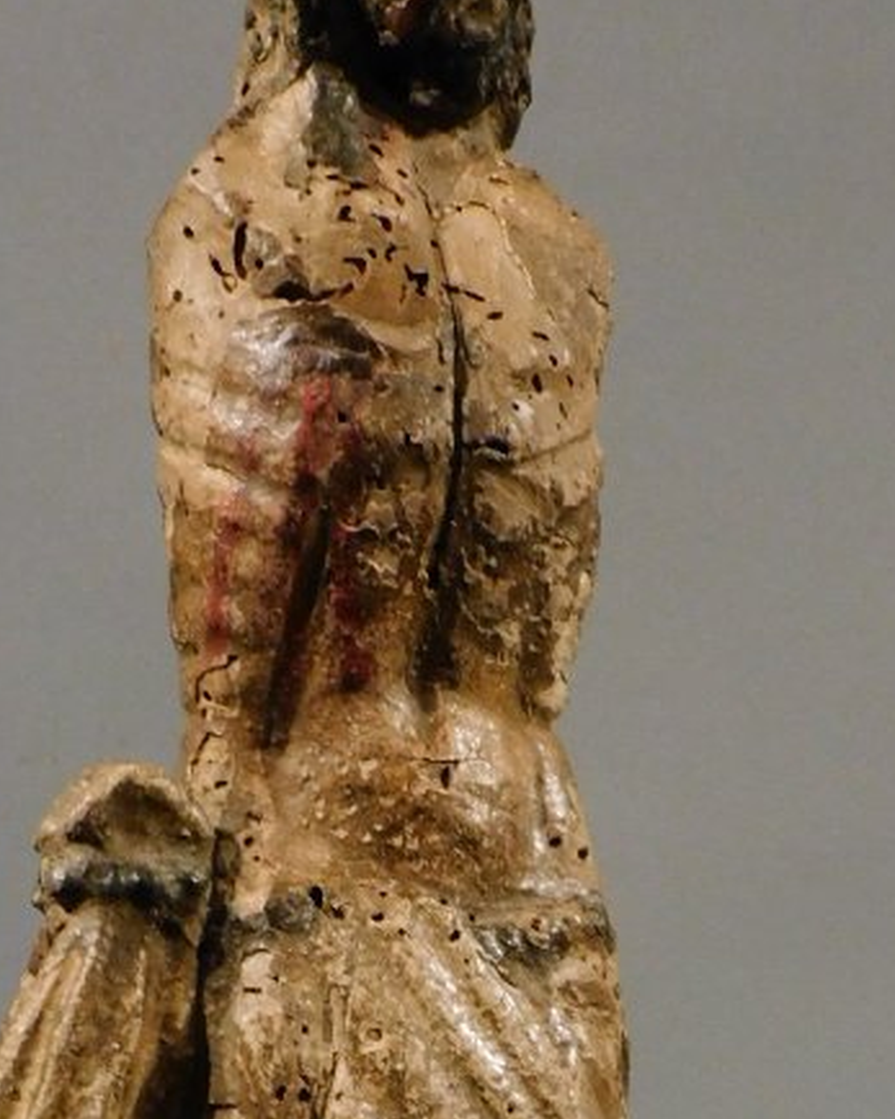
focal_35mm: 81
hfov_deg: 18.9
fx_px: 2683
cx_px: 418
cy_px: 1062
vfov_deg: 22.8
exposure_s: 1/30
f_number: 3.5
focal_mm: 5.4
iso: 280
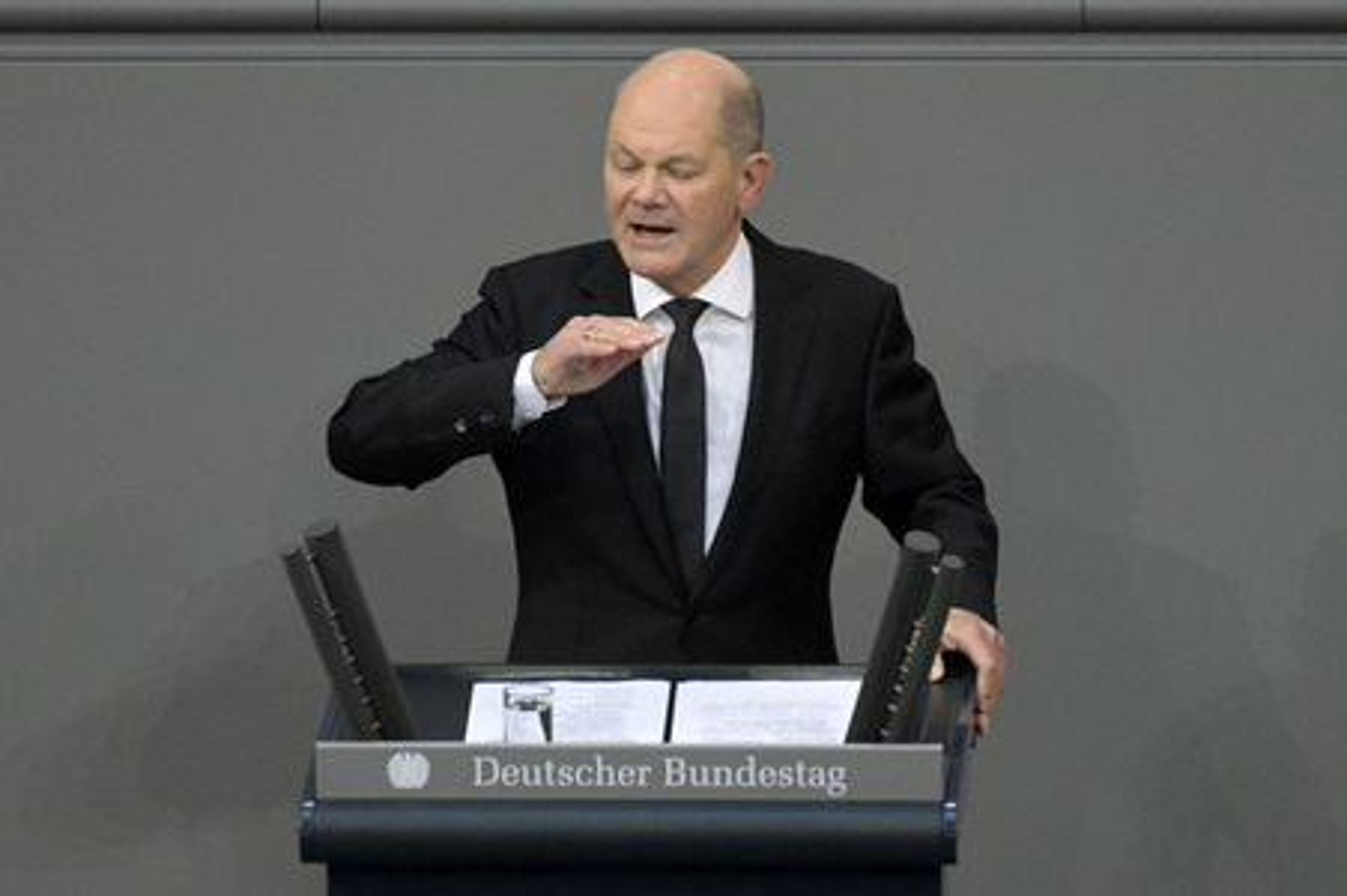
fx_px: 18694
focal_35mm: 500
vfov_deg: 2.7
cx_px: 674
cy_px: 448
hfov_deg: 4.1
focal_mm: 500
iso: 10000
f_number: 5.6
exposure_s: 1/320
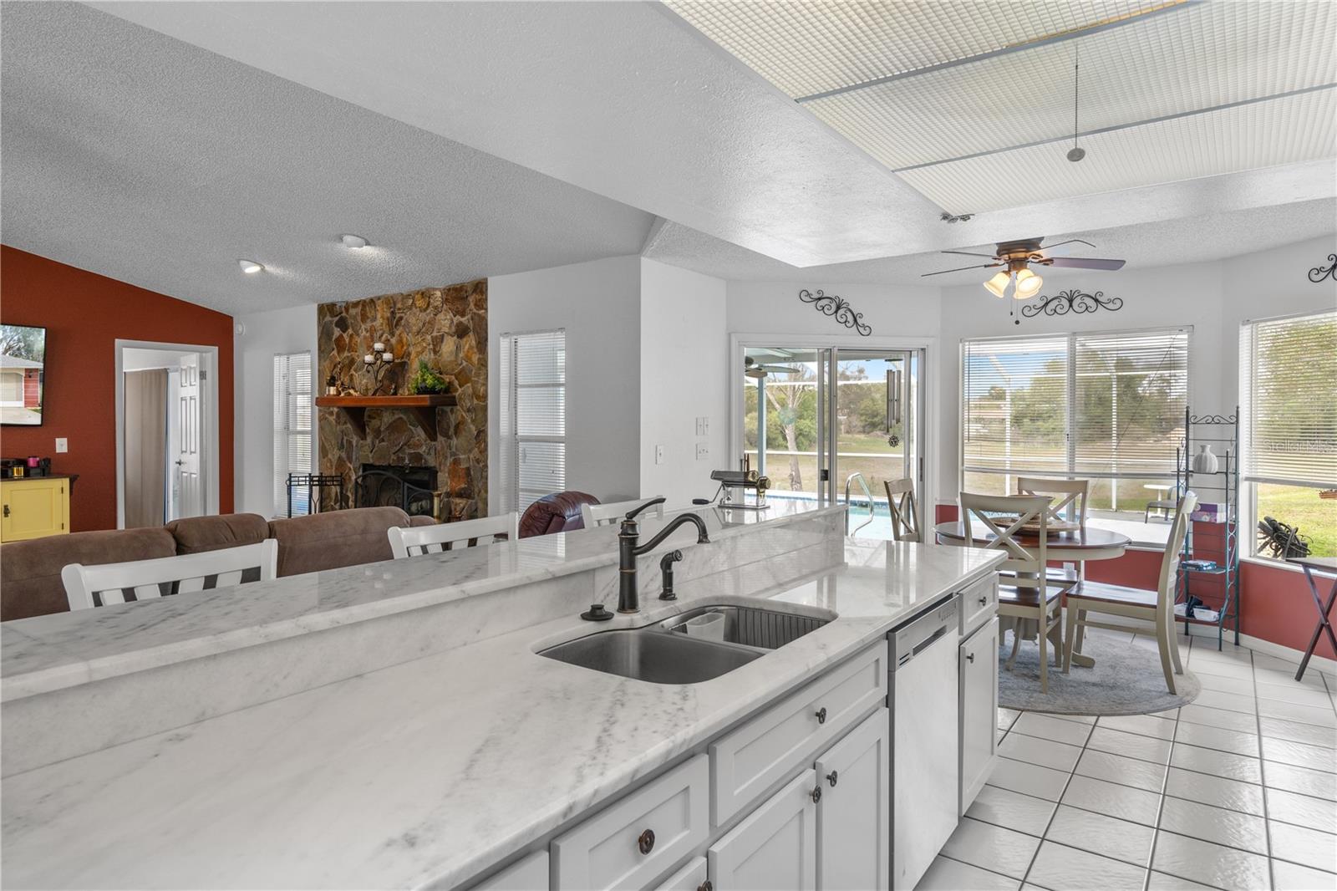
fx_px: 743
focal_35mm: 20
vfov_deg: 61.9
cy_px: 446
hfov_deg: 84.0
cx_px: 668
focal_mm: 20
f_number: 8
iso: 320
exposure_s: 1/13
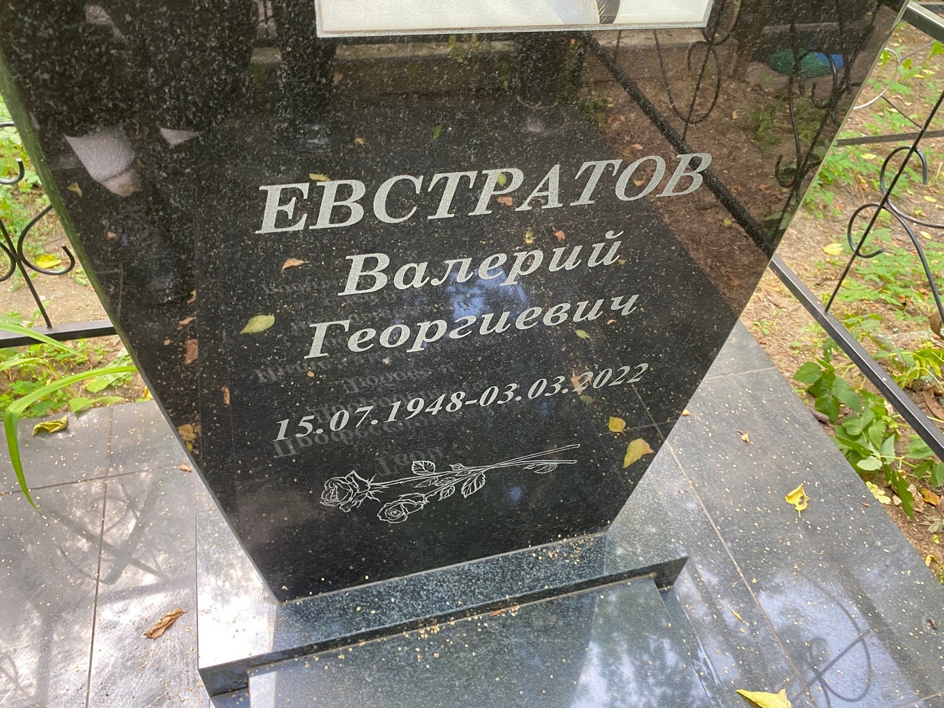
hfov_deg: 67.3
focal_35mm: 26
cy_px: 354
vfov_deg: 53.1
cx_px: 472
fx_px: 709
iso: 125
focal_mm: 4.25
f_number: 1.8
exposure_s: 1/71
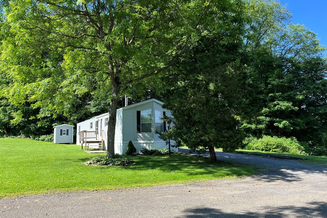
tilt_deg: +7.0
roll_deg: +1.3
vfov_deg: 46.4
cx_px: 159
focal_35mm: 28
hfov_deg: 65.5
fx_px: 254
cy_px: 105
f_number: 1.6
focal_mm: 5.1
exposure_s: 1/913
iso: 50
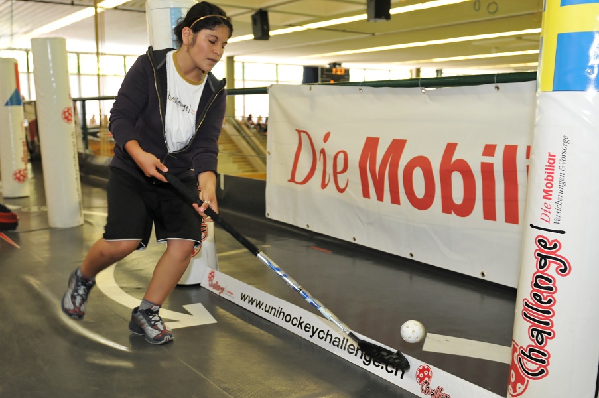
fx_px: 598
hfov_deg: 53.2
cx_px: 300
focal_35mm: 36
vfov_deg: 36.8
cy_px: 199
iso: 800
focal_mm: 24
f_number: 2.8
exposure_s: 1/125
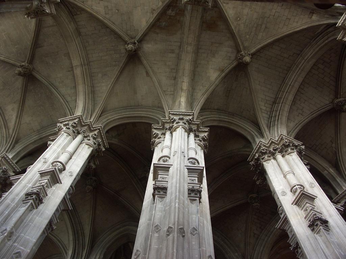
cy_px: 130
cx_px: 173
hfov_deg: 51.4
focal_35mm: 36
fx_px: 360
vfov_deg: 39.7
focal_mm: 9.27
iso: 100
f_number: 2.8
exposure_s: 1/13
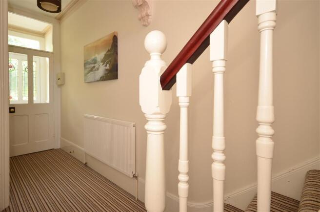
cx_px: 160
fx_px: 160
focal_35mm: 18
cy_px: 106
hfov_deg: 90.1
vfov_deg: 67.1
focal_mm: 12
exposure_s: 1/13
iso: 200
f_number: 4.5
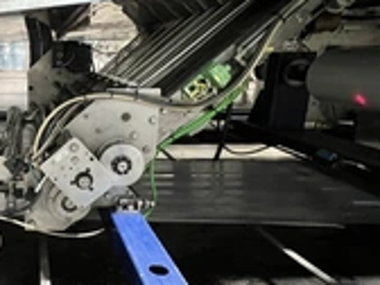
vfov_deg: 45.4
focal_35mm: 31
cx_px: 16
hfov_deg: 49.6
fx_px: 340
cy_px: 142
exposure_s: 1/40
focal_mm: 1.57
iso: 800
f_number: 1.8
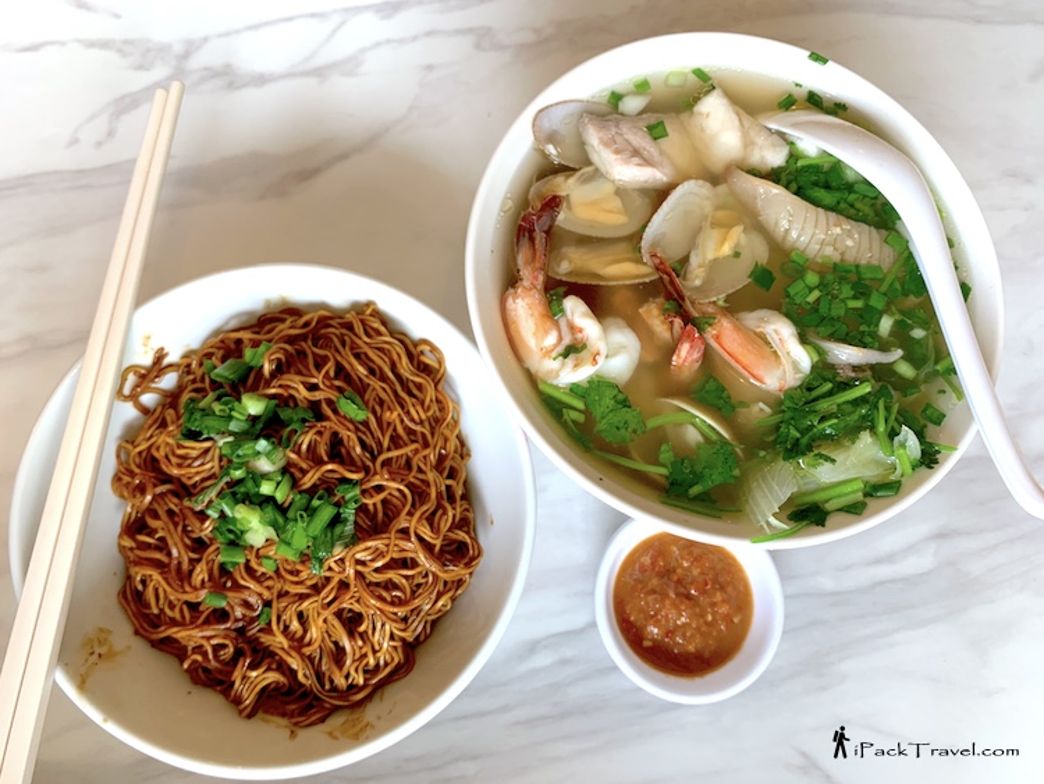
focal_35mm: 26
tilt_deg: -73.7
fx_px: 784
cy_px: 392
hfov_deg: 67.3
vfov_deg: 53.1
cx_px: 522
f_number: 1.8
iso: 100
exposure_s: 1/97
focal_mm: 4.25
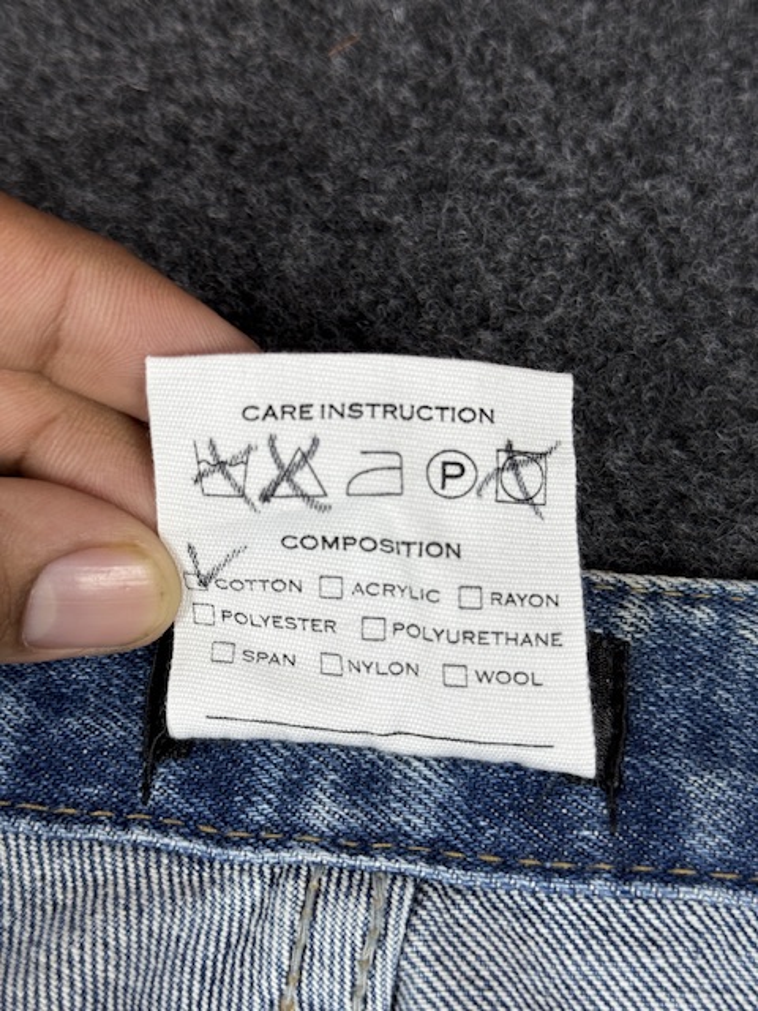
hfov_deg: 30.3
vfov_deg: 39.7
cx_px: 379
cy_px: 506
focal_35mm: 48
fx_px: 1401
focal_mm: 6.76
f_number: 1.78
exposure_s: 1/100
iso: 80
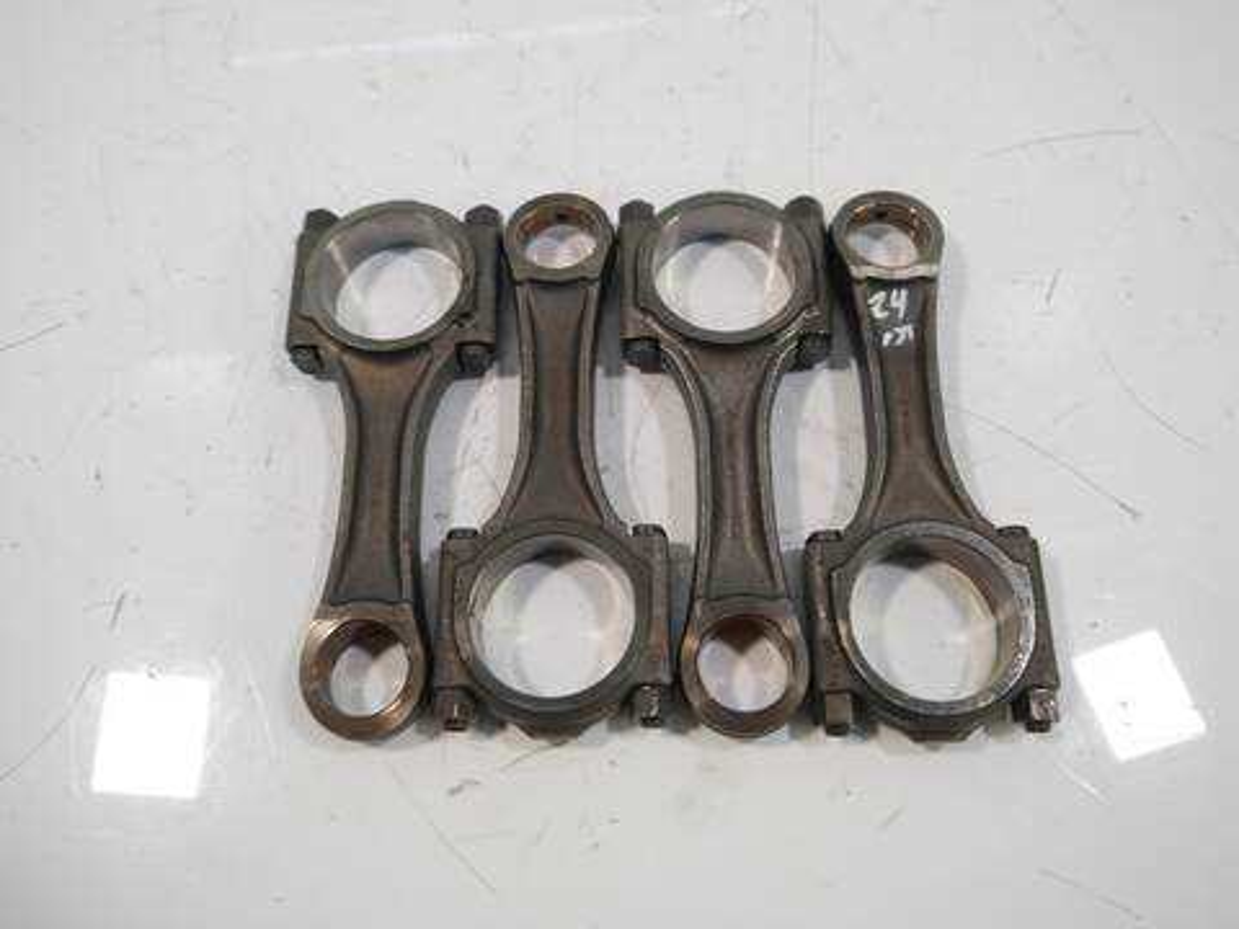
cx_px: 620
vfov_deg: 46.8
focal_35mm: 30
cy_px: 464
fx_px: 1074
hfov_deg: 60.0
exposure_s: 1/60
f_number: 3.5
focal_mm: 15
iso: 400
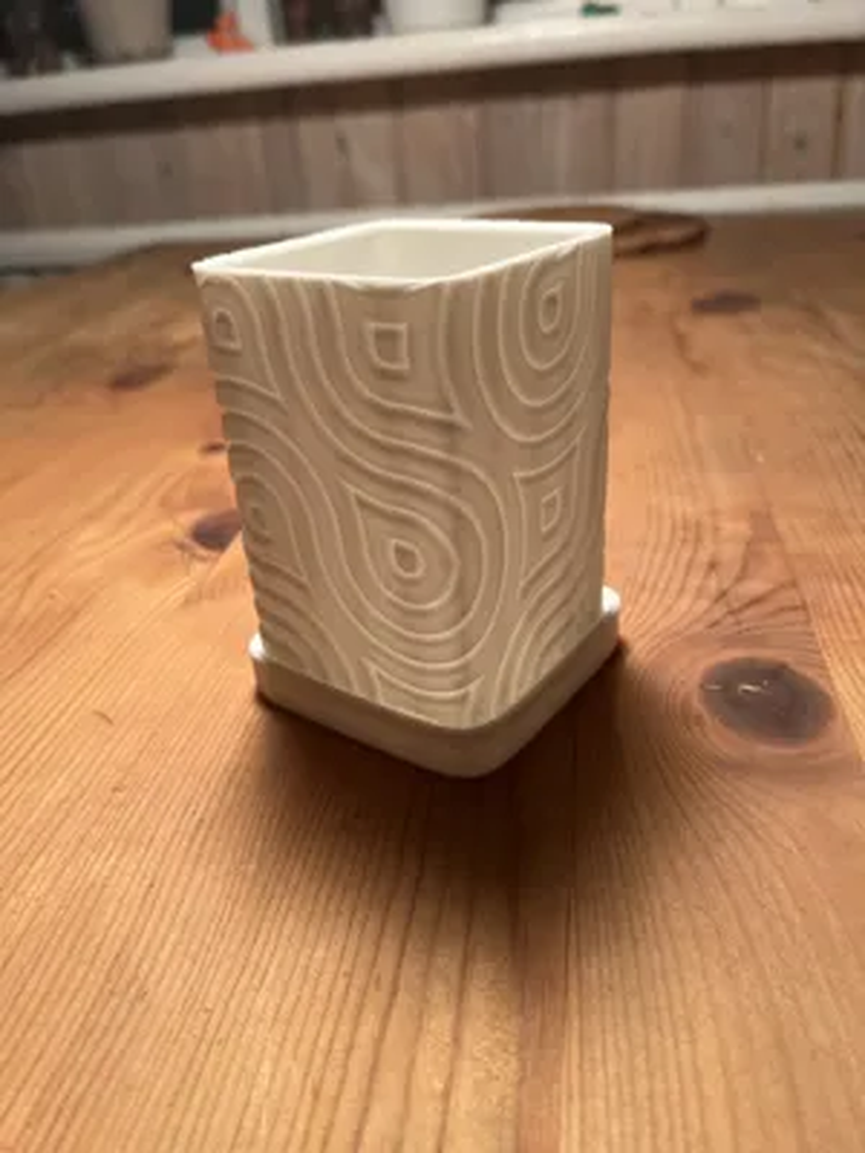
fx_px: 866
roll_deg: +5.3
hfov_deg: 53.1
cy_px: 576
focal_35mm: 26
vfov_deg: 67.3
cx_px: 432
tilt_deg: -28.1
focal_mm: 5.1
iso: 400
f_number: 1.6
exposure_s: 1/50
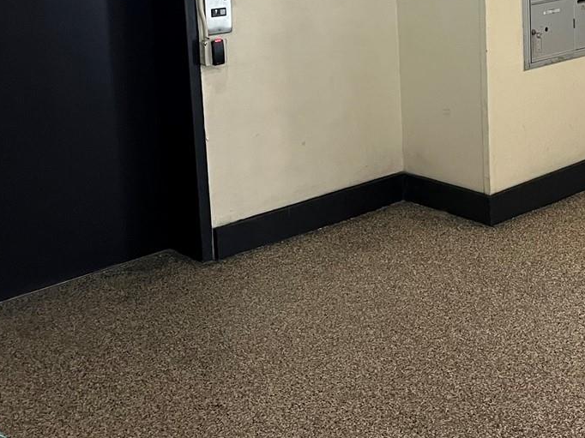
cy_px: 21
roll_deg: +1.8
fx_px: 1031
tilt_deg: -8.5
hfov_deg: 30.8
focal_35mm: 61
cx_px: 484
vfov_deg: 23.2
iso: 400
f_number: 1.6
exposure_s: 1/60
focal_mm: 5.1
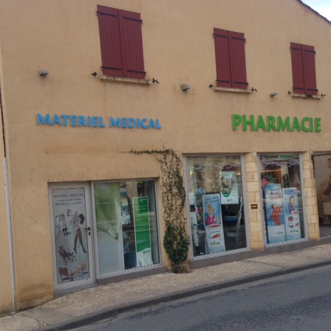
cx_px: 175
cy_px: 184
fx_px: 476
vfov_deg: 38.3
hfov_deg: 38.3
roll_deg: +2.4
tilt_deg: -0.7
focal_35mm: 44
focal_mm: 4.12
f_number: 2.4
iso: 50
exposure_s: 1/420
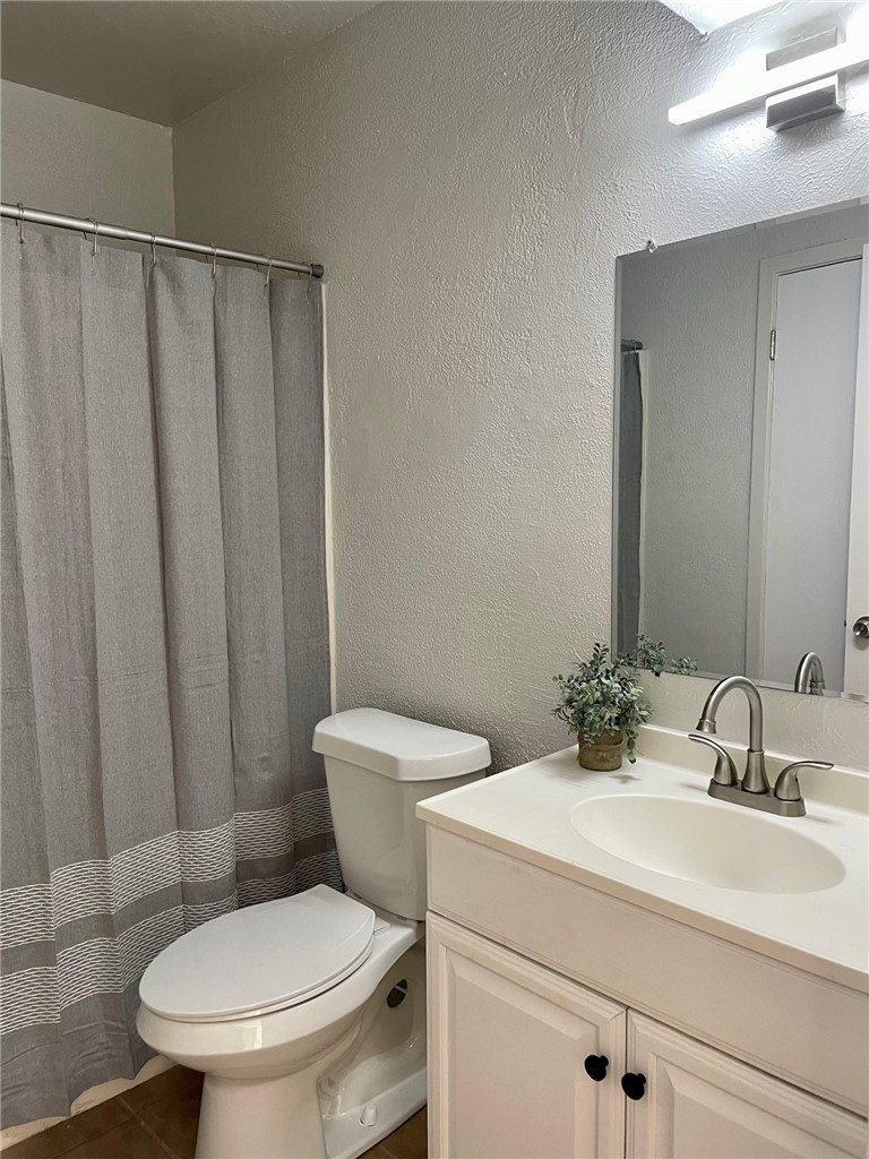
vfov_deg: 67.3
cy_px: 580
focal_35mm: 26
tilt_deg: -4.5
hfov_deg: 53.1
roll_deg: +0.3
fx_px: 870
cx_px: 434
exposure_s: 1/60
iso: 125
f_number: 1.6
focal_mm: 4.2
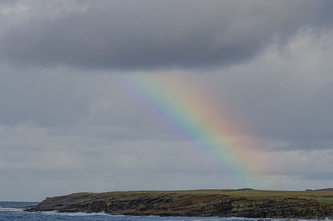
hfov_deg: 10.9
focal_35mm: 189
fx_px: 1746
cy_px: 117
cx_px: 216
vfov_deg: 7.2
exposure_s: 1/640
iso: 100
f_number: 8
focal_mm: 95
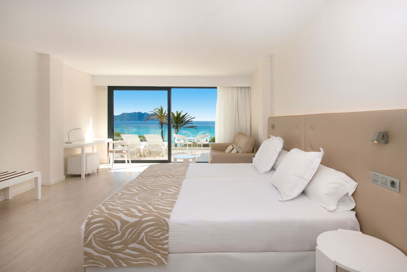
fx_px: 215
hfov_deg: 86.9
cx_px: 204
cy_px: 136
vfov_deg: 64.6
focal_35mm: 19
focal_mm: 19
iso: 400
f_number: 20
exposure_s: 1/125
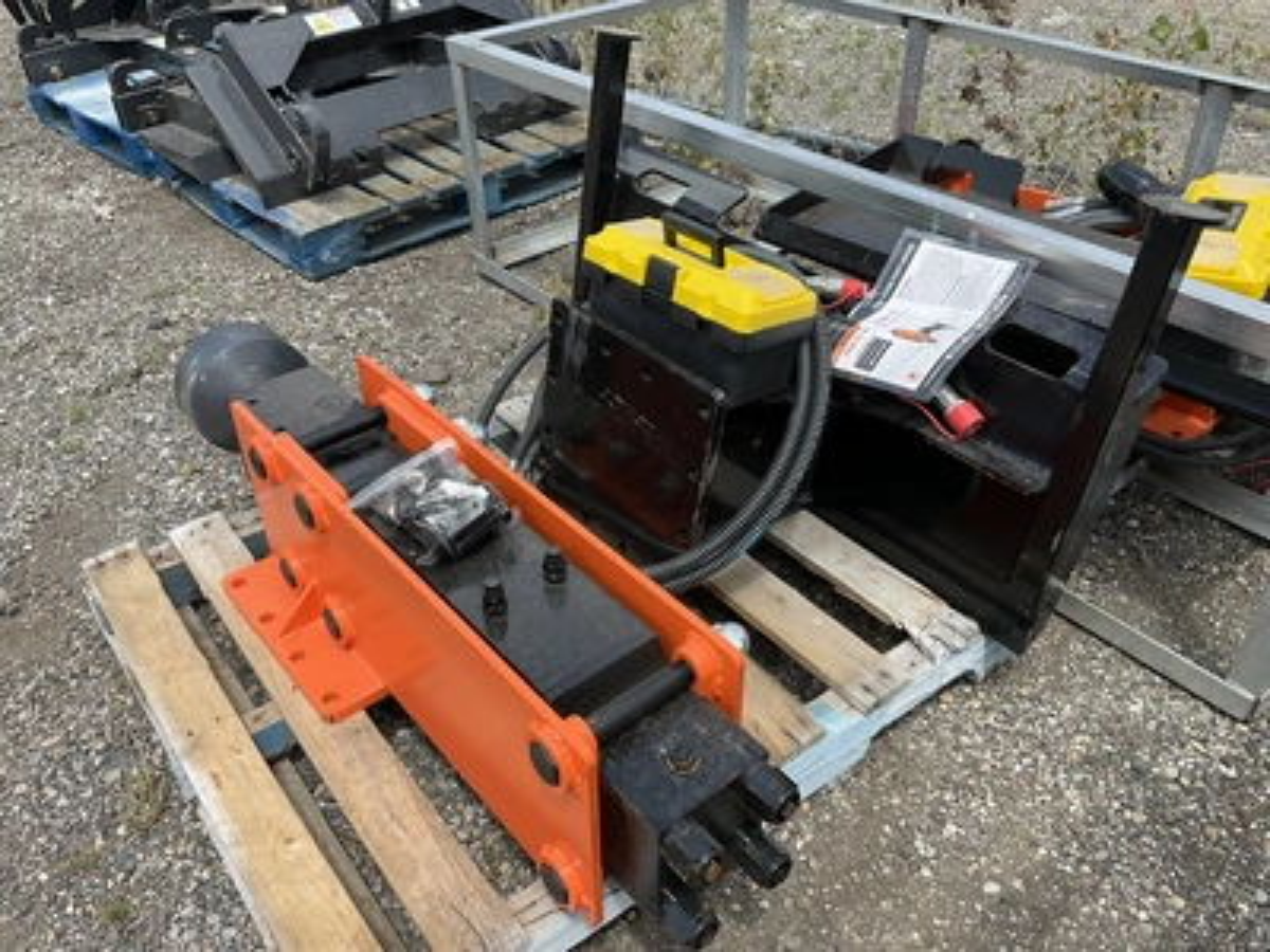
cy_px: 476
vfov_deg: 48.2
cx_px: 635
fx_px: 1064
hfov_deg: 61.7
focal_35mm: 29
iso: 25
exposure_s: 1/855
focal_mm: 3
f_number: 1.8
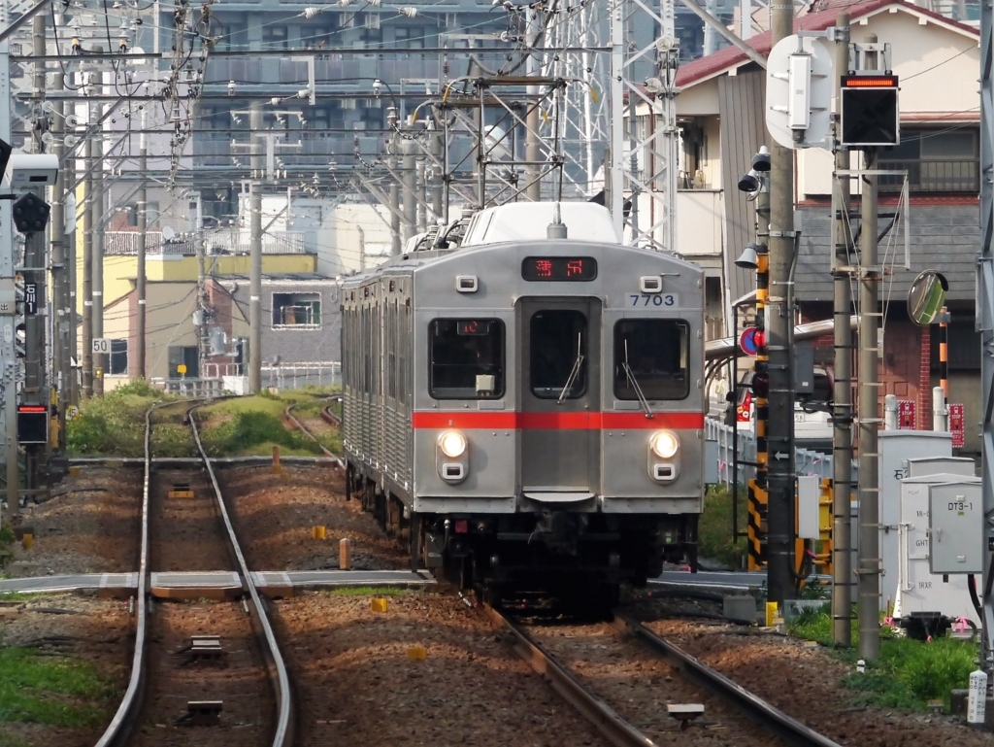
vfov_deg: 5.0
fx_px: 8619
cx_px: 497
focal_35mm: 300
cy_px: 374
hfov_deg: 6.6
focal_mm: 150
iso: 800
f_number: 8
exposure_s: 1/800
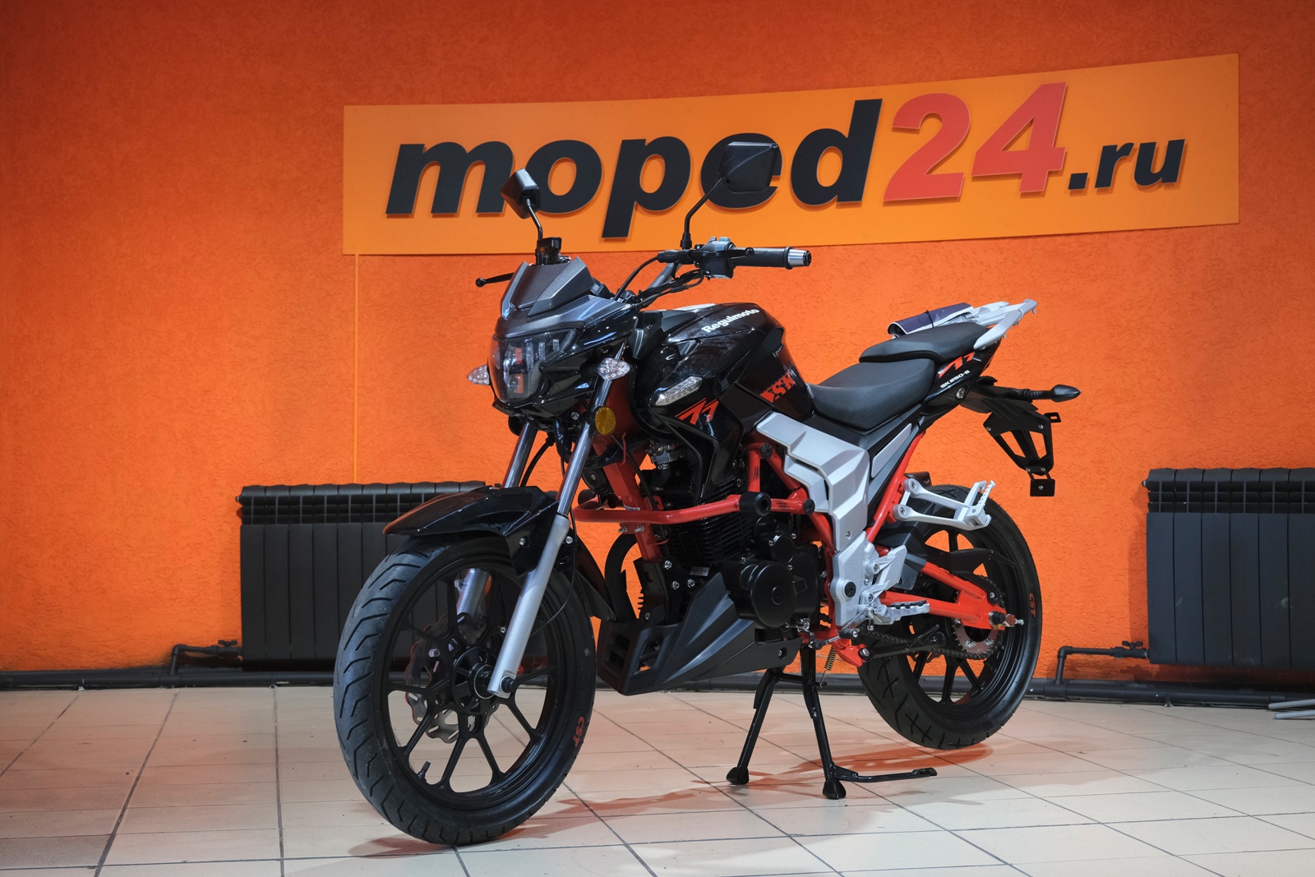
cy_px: 438
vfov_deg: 27.5
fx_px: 1790
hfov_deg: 40.3
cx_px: 658
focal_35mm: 49
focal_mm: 32.5
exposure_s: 1/100
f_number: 4
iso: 1600
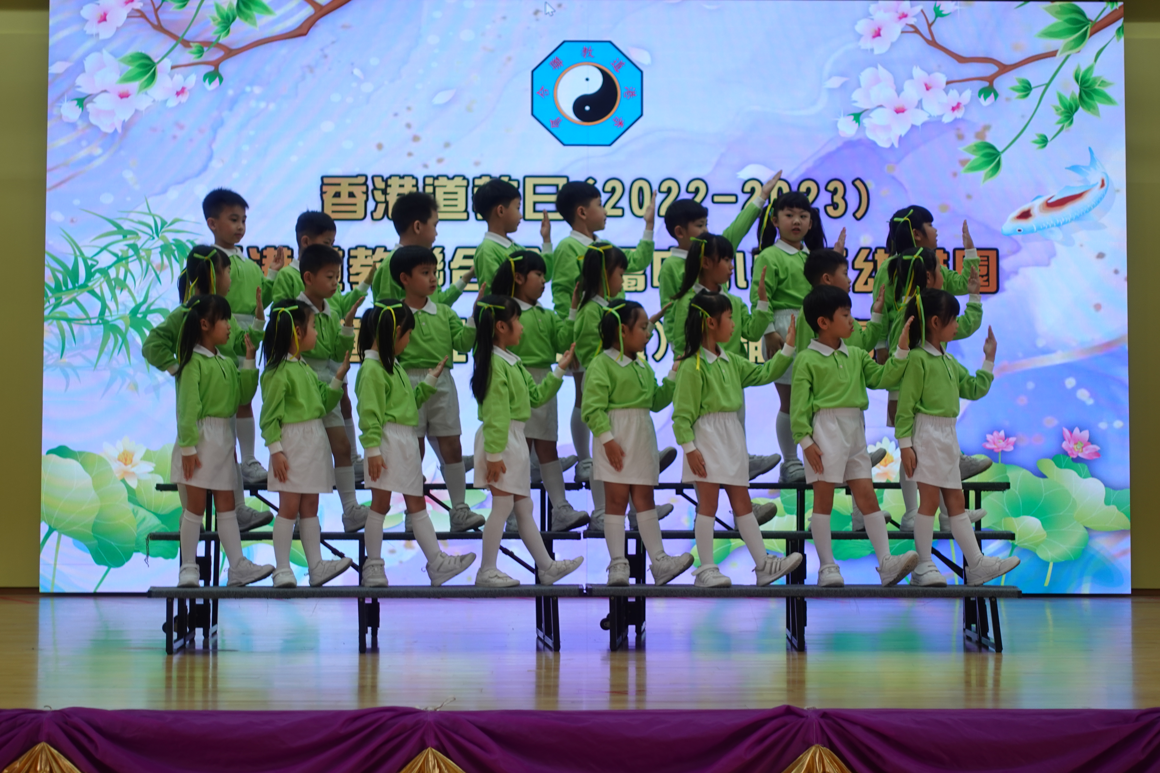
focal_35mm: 66
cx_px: 580
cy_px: 386
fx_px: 2127
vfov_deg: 20.6
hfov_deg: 30.5
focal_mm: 24.36
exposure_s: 1/30
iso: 80
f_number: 2.8
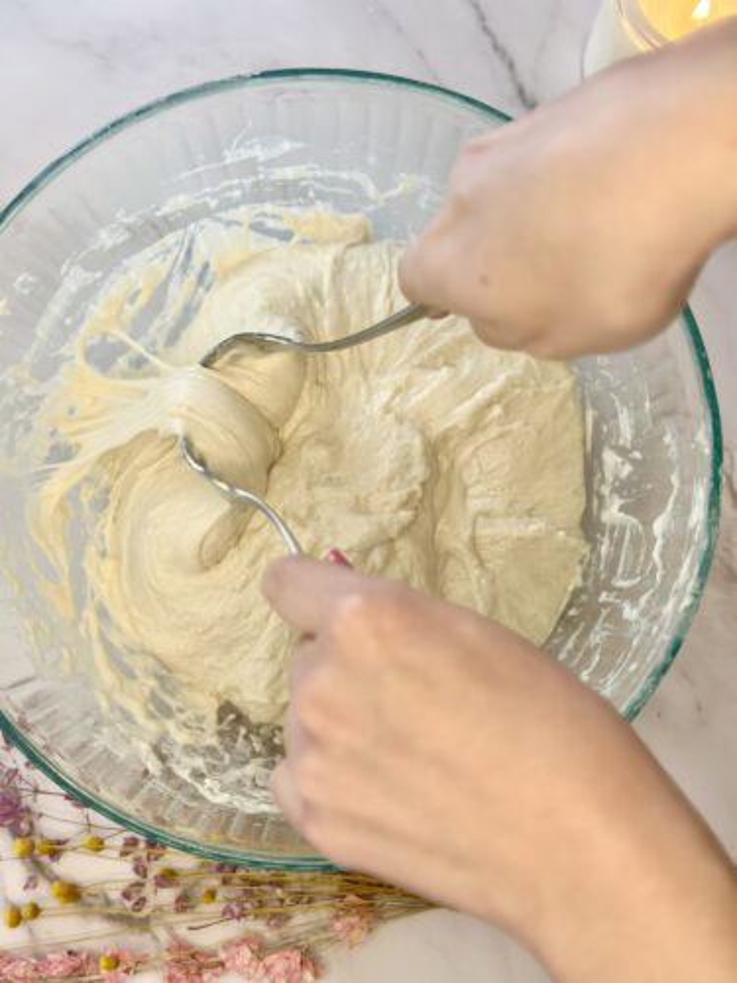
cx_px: 368
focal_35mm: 48
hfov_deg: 30.3
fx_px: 1363
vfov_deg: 39.7
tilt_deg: -82.5
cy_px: 492
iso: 80
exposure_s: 1/141
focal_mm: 6.86
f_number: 1.78
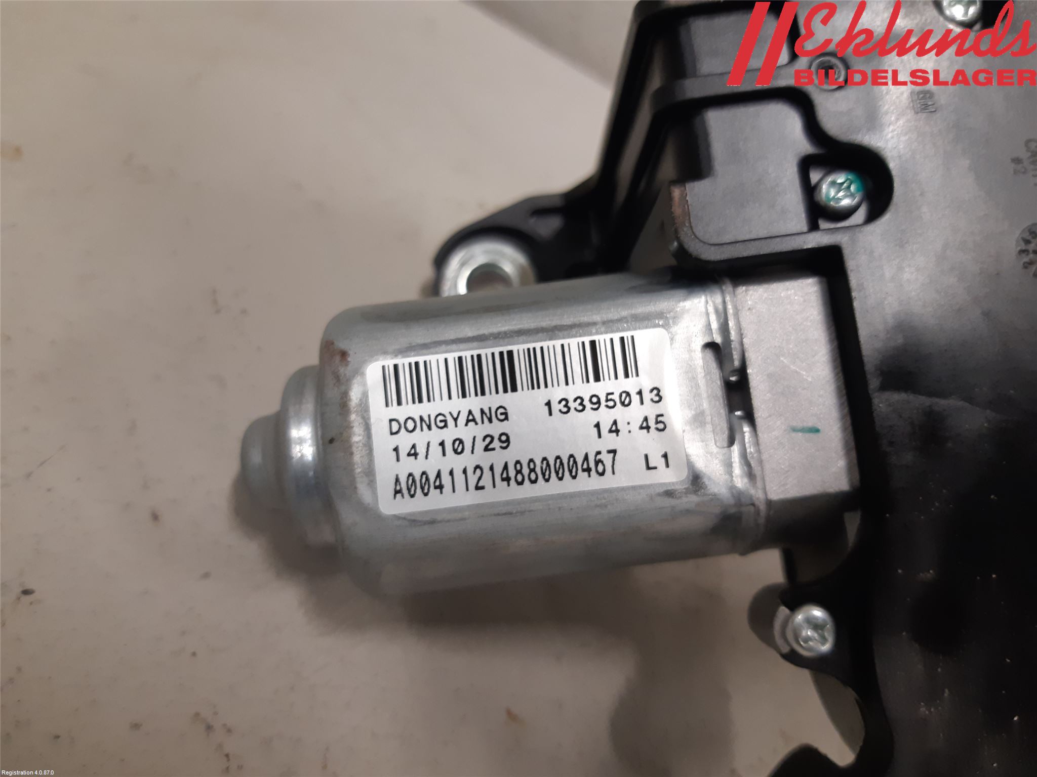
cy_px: 388
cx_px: 518
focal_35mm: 26
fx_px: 779
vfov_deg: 53.1
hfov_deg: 67.3
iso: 160
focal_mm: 3.93
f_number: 1.7
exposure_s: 1/50
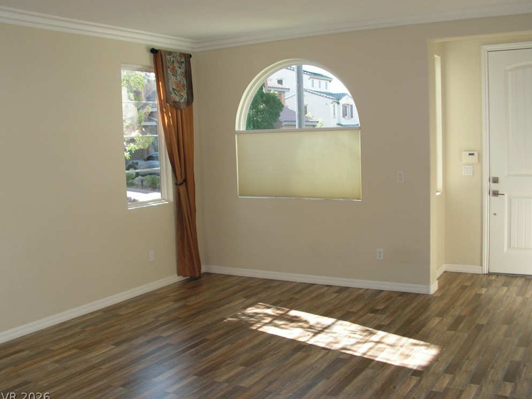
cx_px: 265
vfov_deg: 38.7
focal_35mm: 37
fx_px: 569
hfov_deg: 50.1
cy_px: 201
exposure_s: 1/100
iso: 64
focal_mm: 6
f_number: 3.2
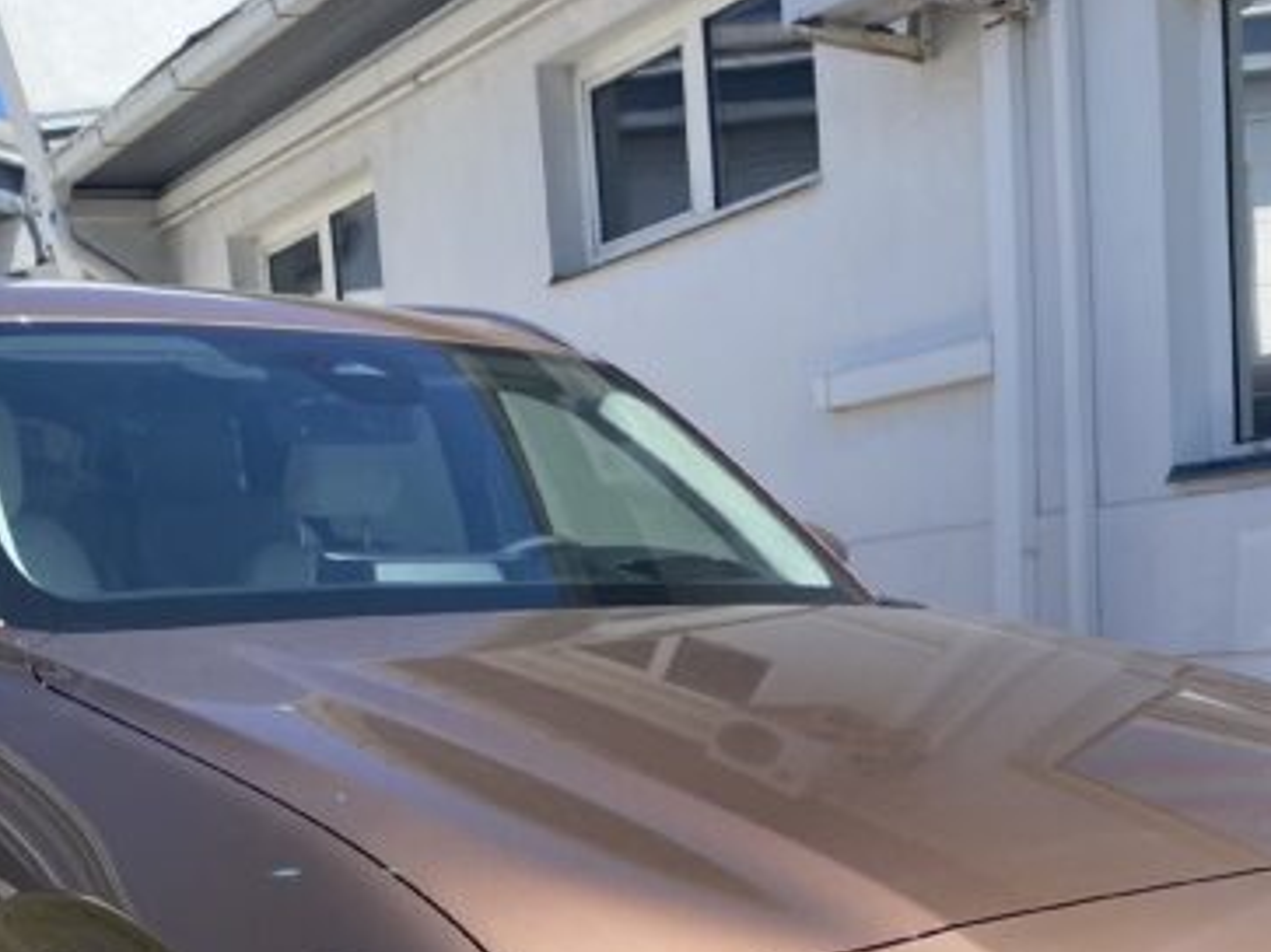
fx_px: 2019
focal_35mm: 55
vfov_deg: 25.1
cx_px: 609
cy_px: 973
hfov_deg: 34.9
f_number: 1.8
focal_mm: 4.25
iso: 32
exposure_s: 1/2105
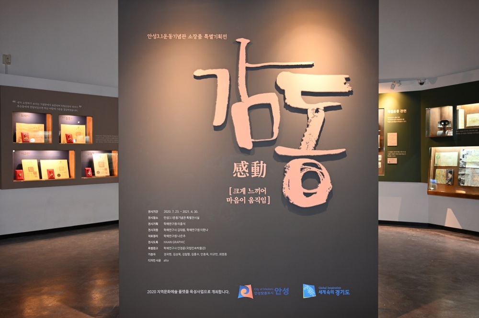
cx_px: 240
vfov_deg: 42.3
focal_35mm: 31
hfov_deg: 60.3
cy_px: 159
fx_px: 412
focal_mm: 31
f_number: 4
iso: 1250
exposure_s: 1/60
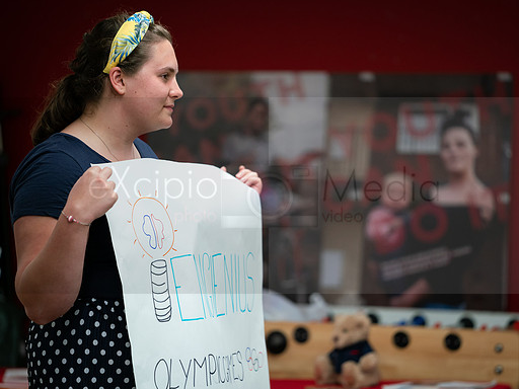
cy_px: 204
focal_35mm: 231
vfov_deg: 6.4
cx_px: 285
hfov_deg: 8.6
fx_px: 3463
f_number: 2.8
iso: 1600
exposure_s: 1/200
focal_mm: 200
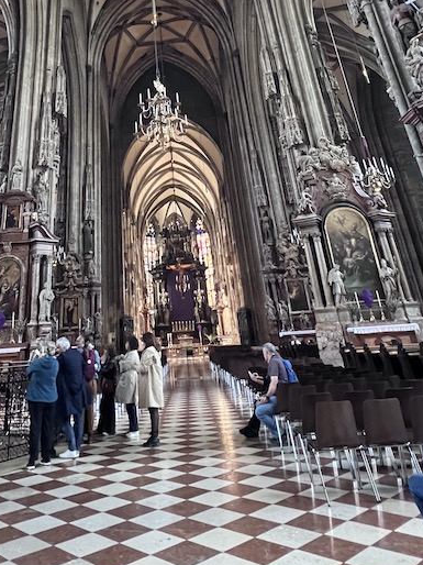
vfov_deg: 58.8
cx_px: 145
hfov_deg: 50.5
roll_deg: +3.3
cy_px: 91
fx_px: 440
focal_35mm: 27
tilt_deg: +30.2
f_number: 1.8
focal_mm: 1.57
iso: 1250
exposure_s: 1/39
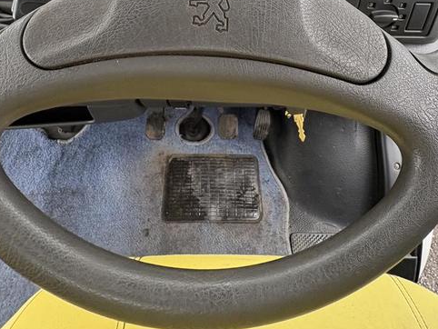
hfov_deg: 67.3
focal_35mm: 26
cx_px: 224
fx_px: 329
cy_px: 30
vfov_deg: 47.5
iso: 125
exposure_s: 1/141
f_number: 2.2
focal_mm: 2.22
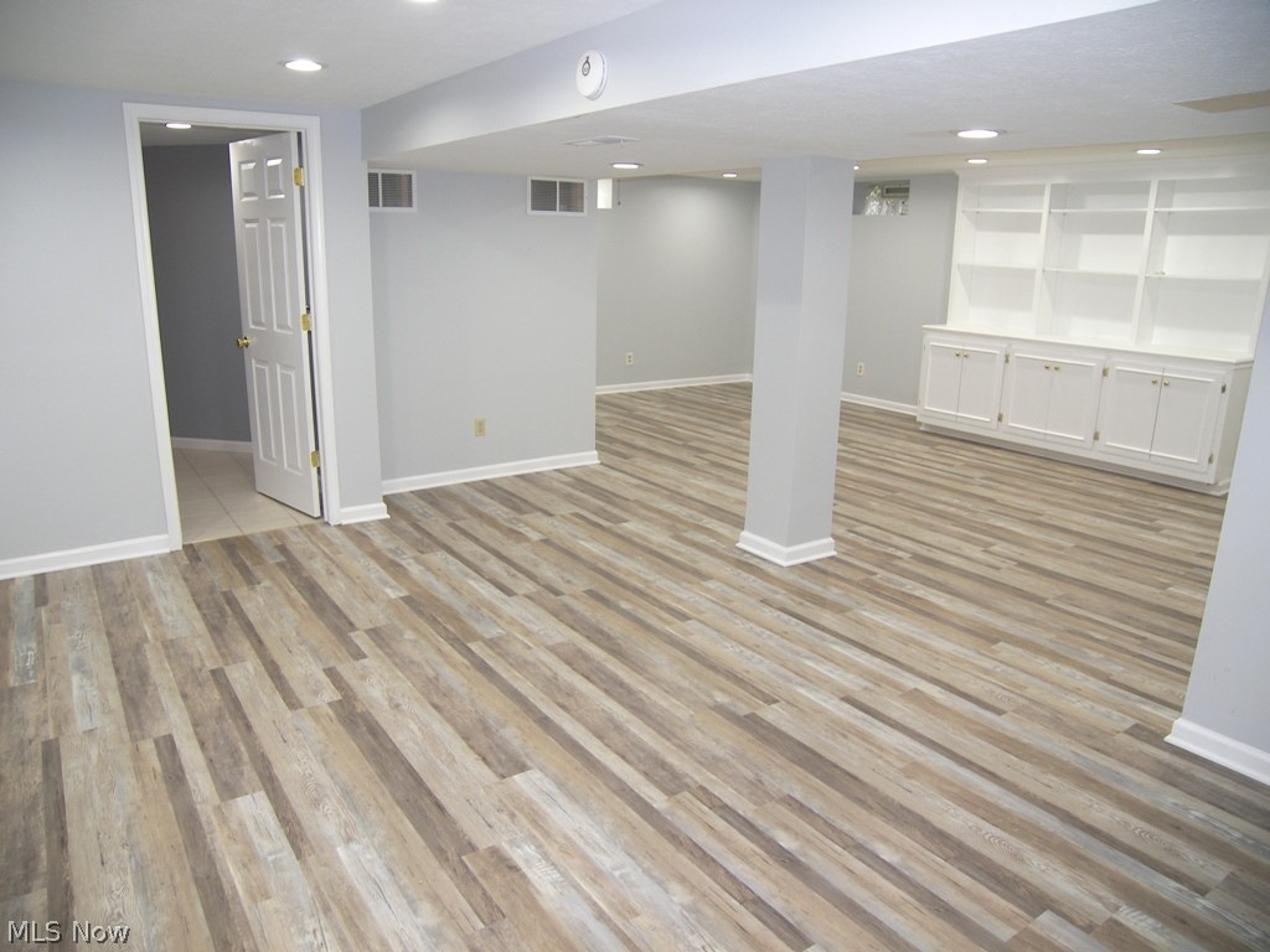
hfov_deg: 71.6
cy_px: 476
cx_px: 635
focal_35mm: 24
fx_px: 881
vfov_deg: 56.8
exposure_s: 1/30
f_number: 2.8
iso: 80
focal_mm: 5
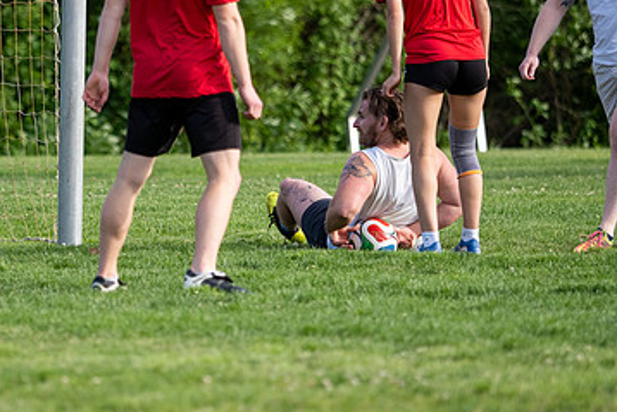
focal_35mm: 505
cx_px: 205
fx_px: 8658
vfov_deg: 2.7
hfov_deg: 4.1
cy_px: 124
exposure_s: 1/1250
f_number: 2.8
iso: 250
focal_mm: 150
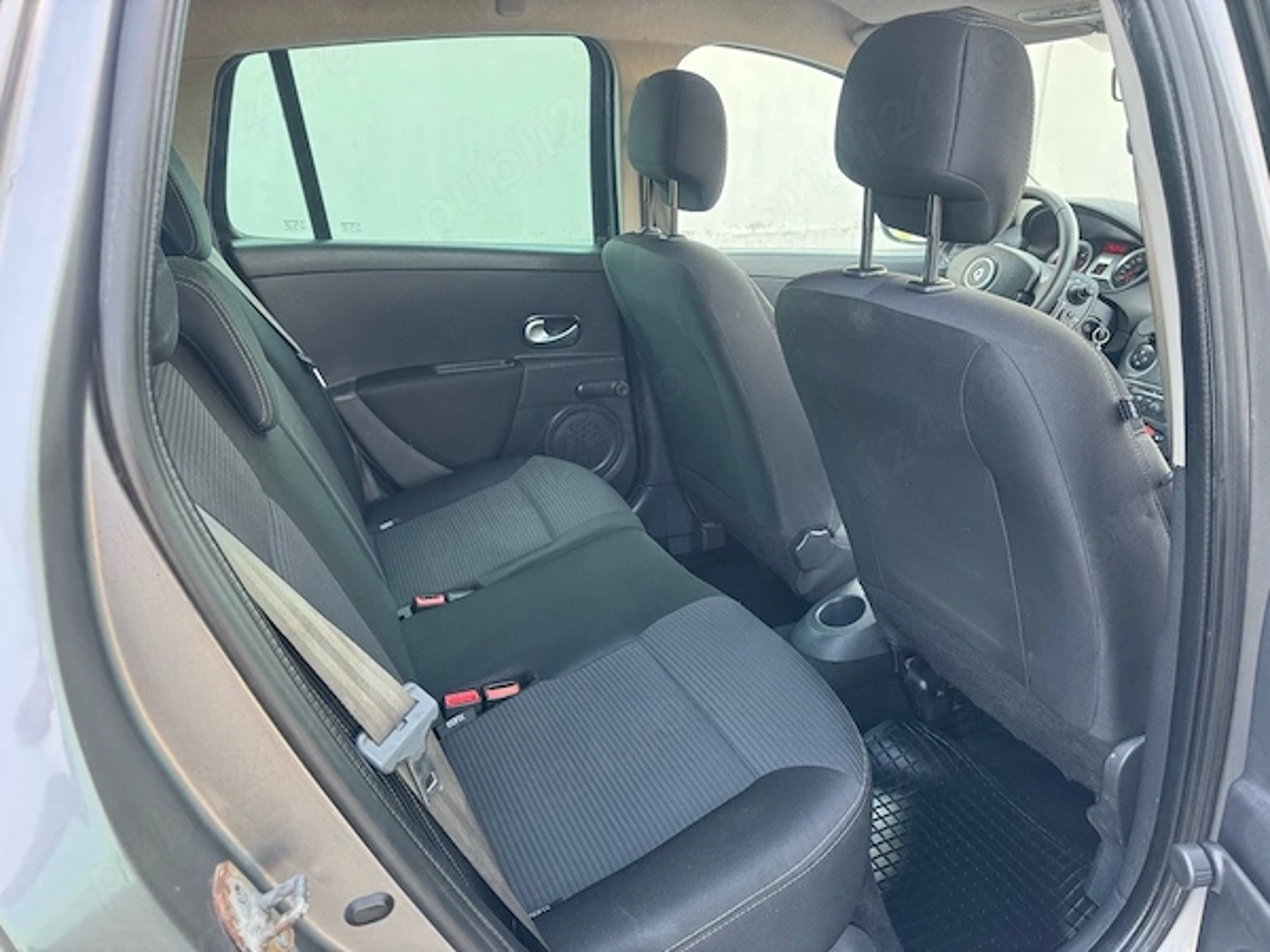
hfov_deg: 71.6
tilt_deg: -20.1
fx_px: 881
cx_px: 635
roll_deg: +0.6
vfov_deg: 56.8
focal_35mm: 24
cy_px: 476
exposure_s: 1/121
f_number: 1.78
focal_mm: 6.76
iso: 200
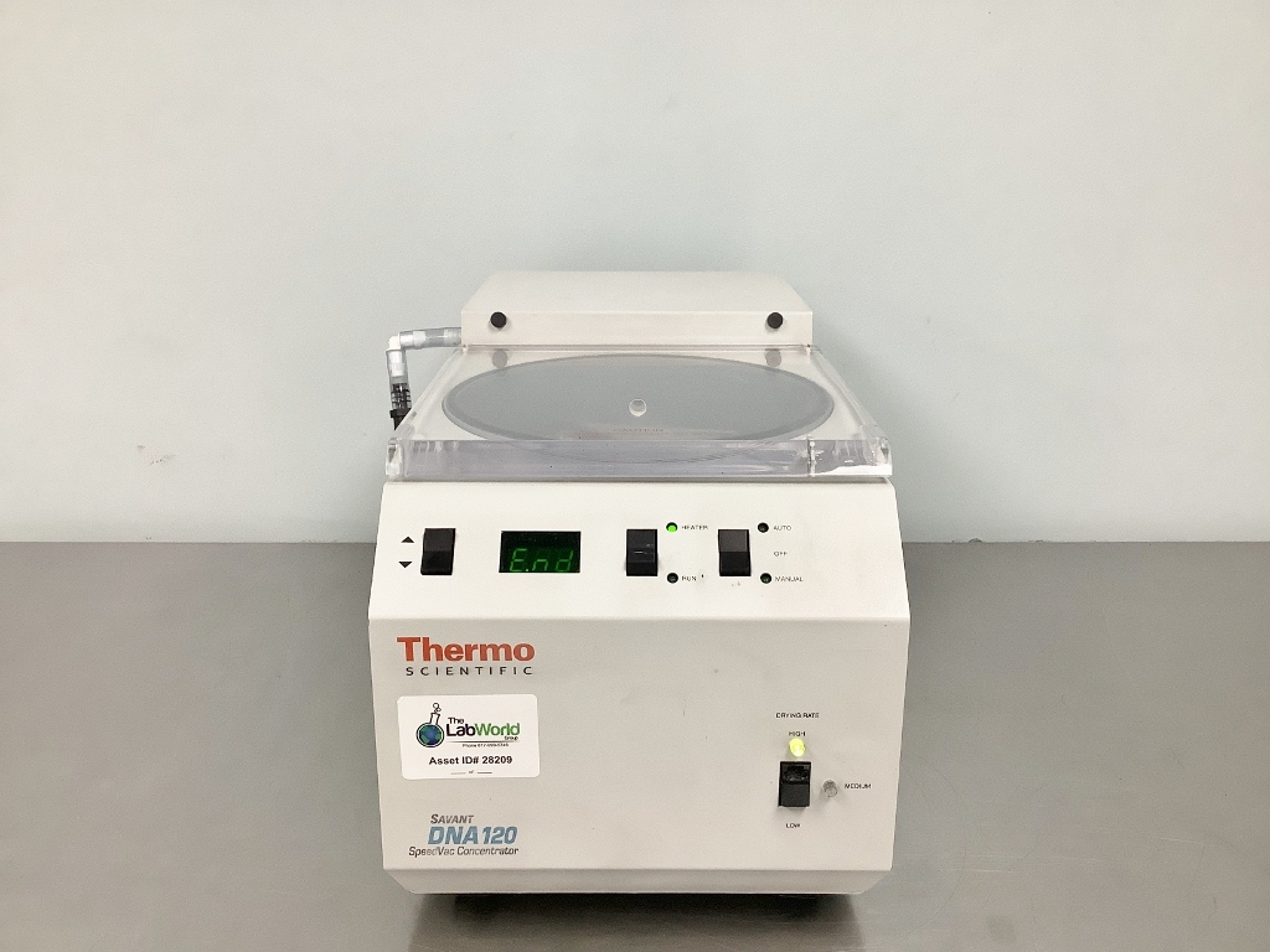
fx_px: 1137
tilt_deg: -18.5
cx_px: 635
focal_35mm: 31
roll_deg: +0.0
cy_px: 476
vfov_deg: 45.4
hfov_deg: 58.4
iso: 160
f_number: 2.4
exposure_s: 1/60
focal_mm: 3.3
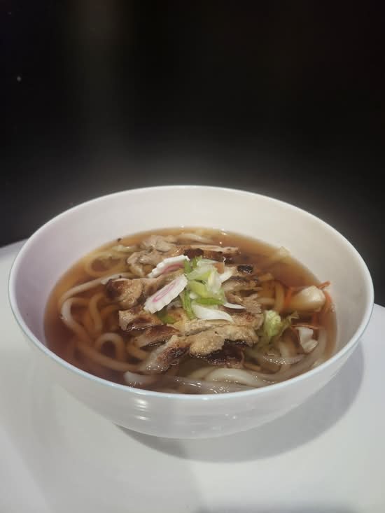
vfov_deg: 73.9
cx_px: 192
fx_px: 341
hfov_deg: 58.9
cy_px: 256
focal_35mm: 23
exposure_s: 1/100
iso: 320
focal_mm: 5.54
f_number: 1.8
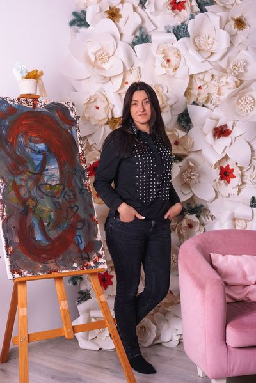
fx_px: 533
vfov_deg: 39.6
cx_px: 128
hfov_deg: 27.0
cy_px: 192
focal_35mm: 50
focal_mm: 50
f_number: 4.5
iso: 64
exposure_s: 1/160
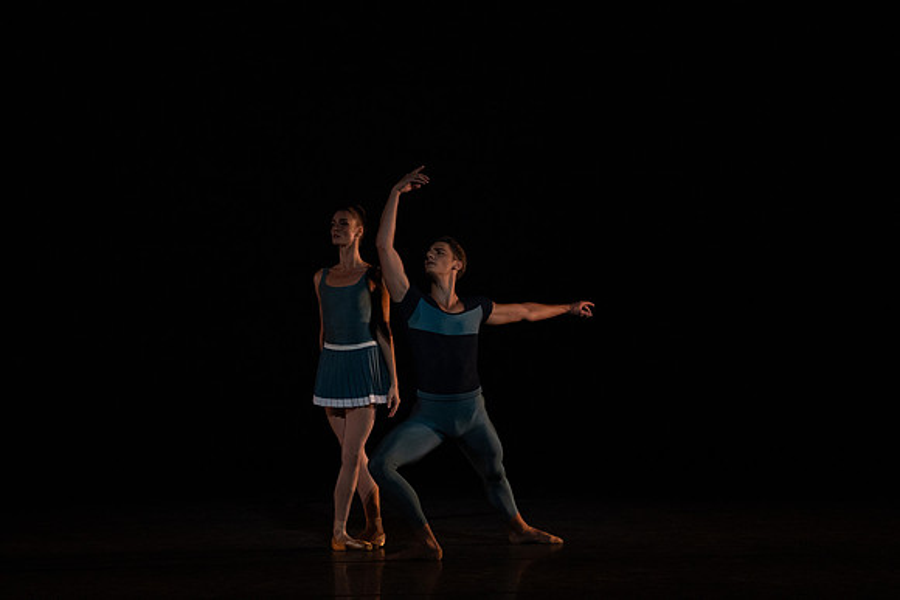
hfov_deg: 6.4
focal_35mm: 321
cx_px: 450
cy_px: 300
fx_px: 8027
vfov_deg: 4.3
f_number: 5.6
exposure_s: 1/320
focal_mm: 321
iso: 6400
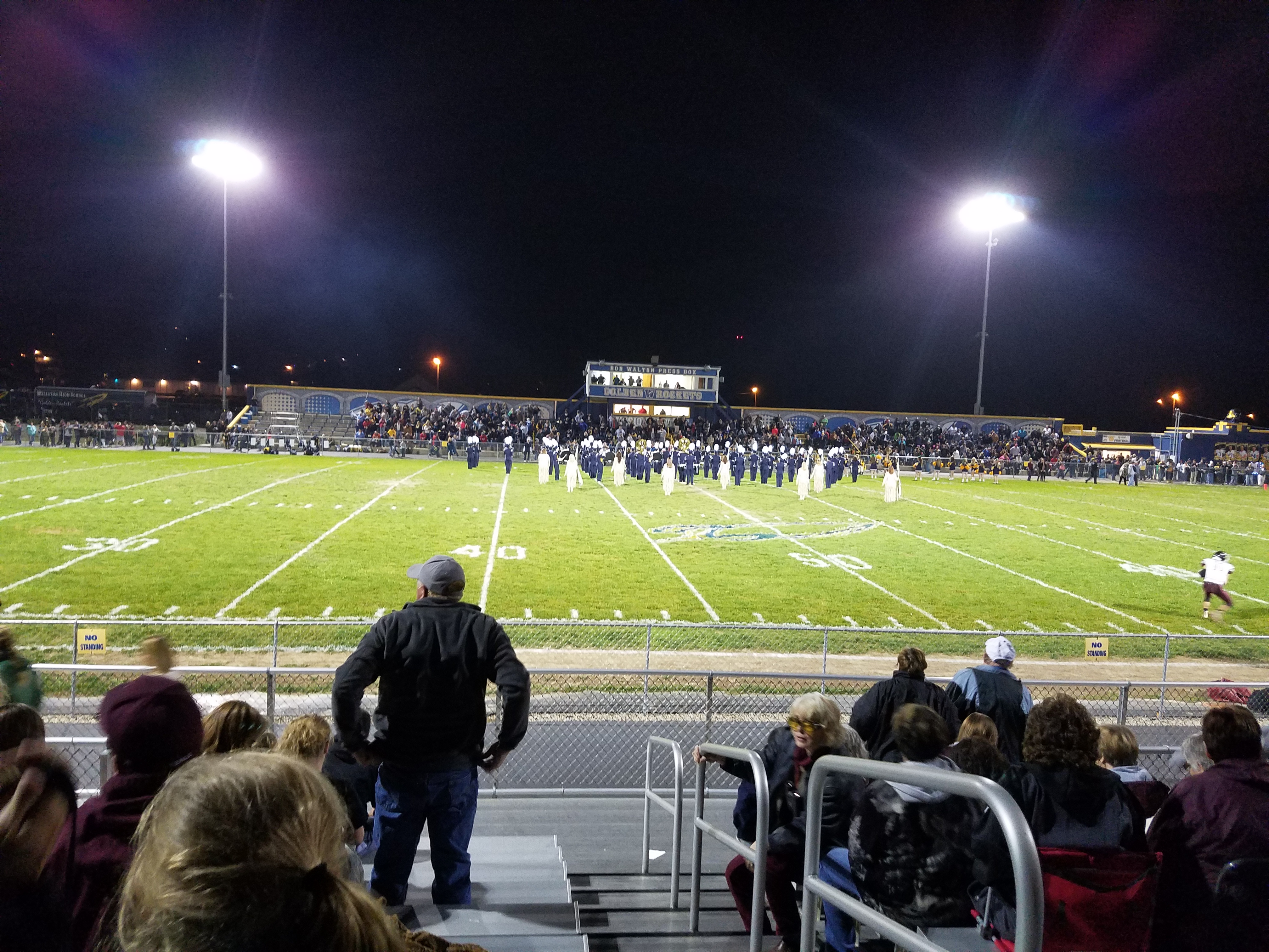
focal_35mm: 26
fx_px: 953
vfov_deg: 53.1
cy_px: 476
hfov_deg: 67.3
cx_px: 634
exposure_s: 1/17
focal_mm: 4.2
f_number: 1.7
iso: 250
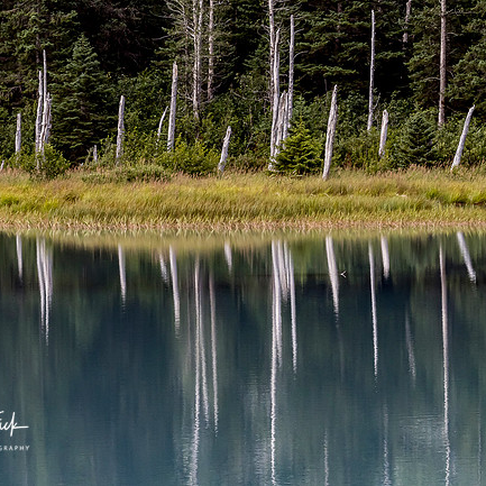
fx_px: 4432
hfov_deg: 6.3
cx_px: 165
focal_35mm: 279
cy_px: 224
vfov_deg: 6.3
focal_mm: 85
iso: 200
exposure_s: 1/250
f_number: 11
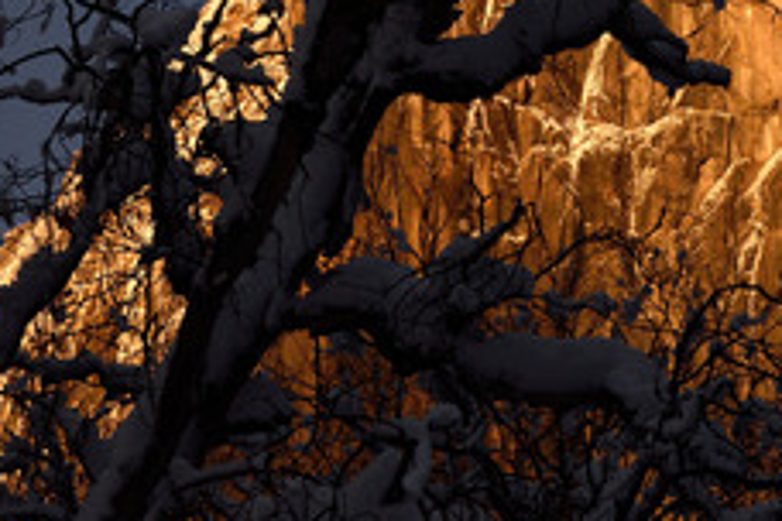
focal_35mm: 192
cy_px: -29
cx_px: 693
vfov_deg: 7.1
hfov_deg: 10.7
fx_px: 4170
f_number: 8
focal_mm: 52
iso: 400
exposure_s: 1/800
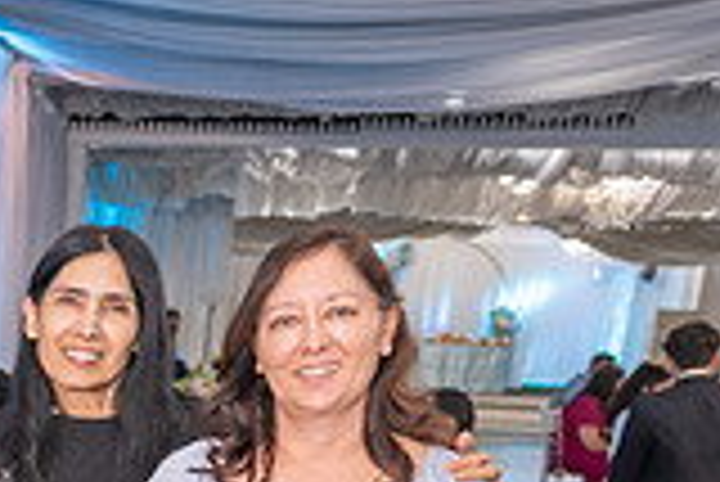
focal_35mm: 87
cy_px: 782
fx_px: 1742
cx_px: -414
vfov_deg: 14.4
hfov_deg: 19.7
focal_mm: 24
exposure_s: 1/160
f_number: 3.2
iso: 1000
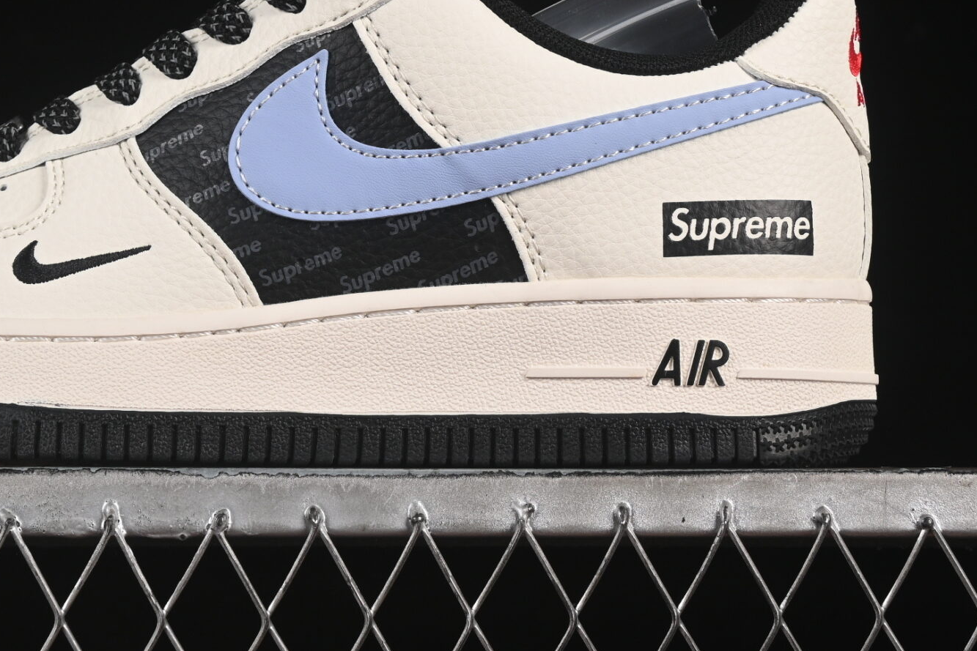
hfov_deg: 14.2
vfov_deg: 9.5
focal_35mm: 144
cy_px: 79
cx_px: 259
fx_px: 3908
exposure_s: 1/80
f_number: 8
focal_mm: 50
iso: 160
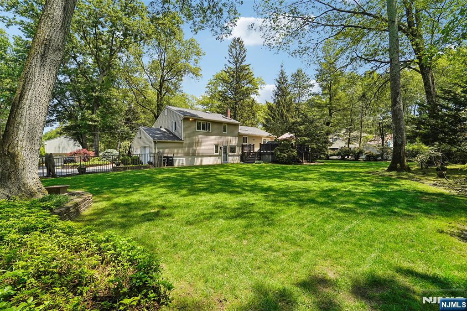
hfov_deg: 104.3
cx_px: 234
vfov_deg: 81.2
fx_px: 182
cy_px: 156
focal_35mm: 14
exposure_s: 1/400
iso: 400
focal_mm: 14
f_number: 8
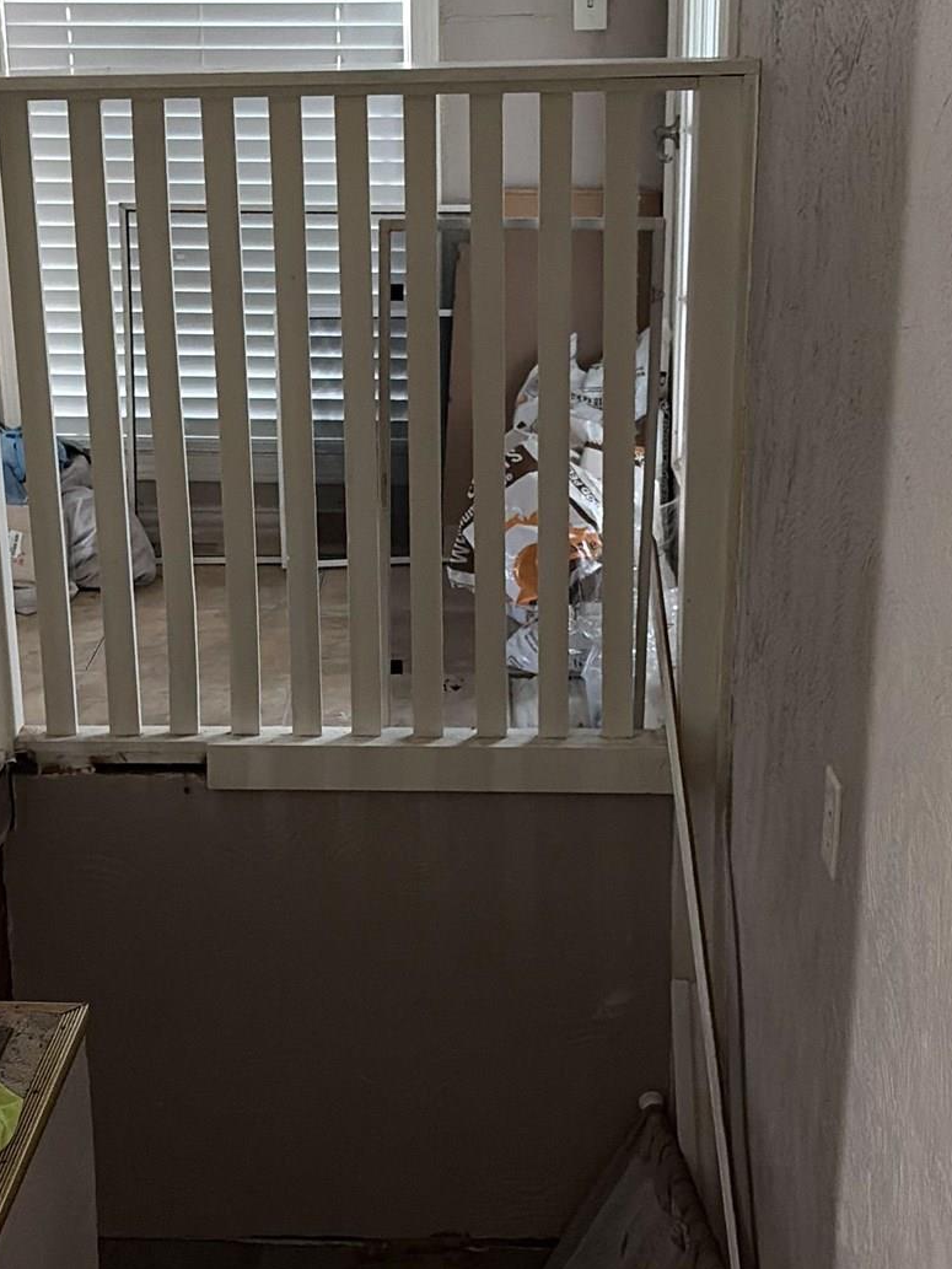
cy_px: 665
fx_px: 2126
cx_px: 381
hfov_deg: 25.2
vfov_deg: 33.2
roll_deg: +1.6
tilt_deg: -18.6
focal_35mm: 58
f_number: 1.6
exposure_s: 1/30
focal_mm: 5.96
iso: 500
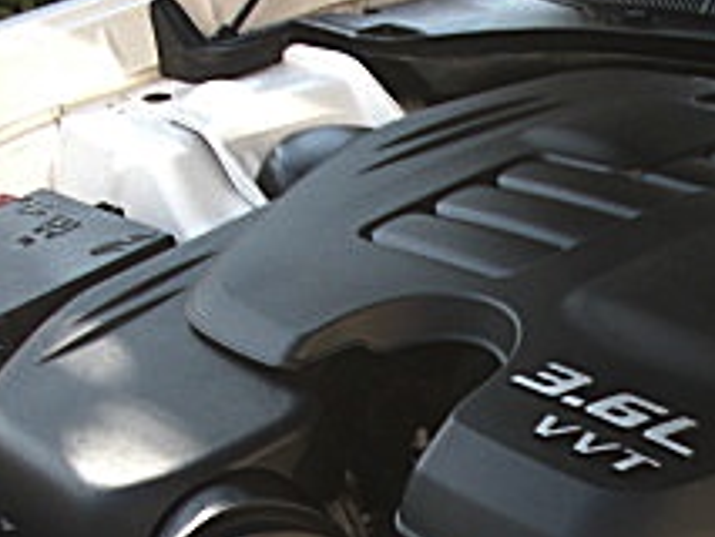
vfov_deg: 13.3
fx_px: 2232
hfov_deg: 17.7
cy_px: 685
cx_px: 749
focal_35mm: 108
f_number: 2.8
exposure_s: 1/100
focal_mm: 6.3
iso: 50
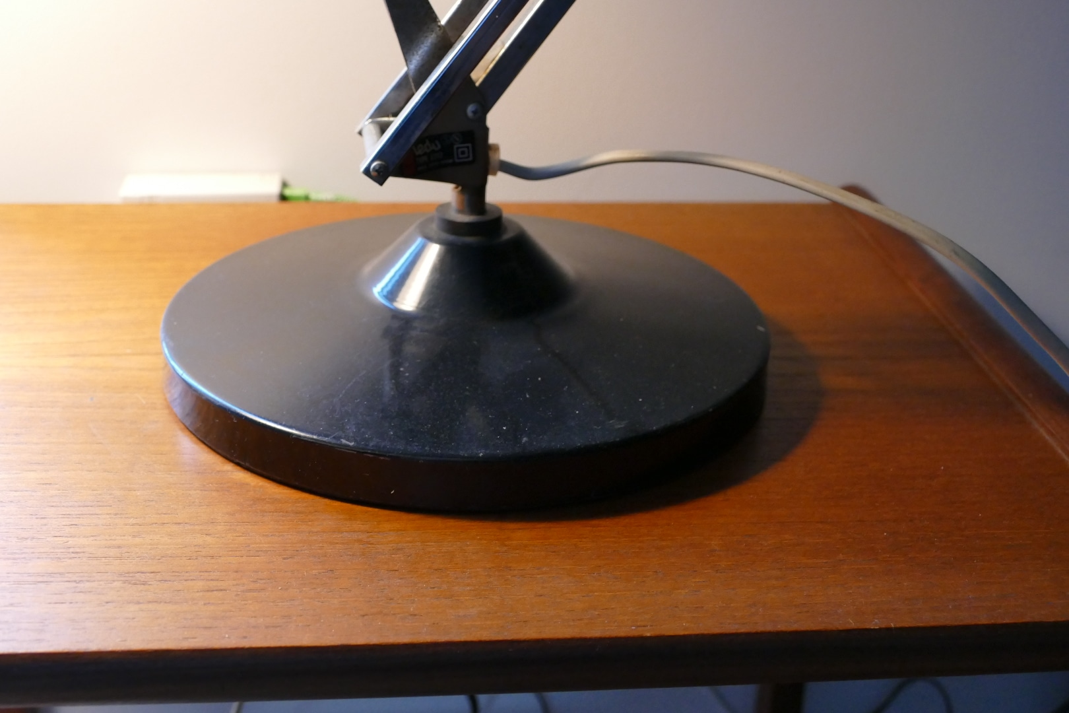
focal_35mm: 47
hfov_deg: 41.9
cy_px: 356
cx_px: 534
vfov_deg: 28.6
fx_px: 1396
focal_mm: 17
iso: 1250
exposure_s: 1/80
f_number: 3.3
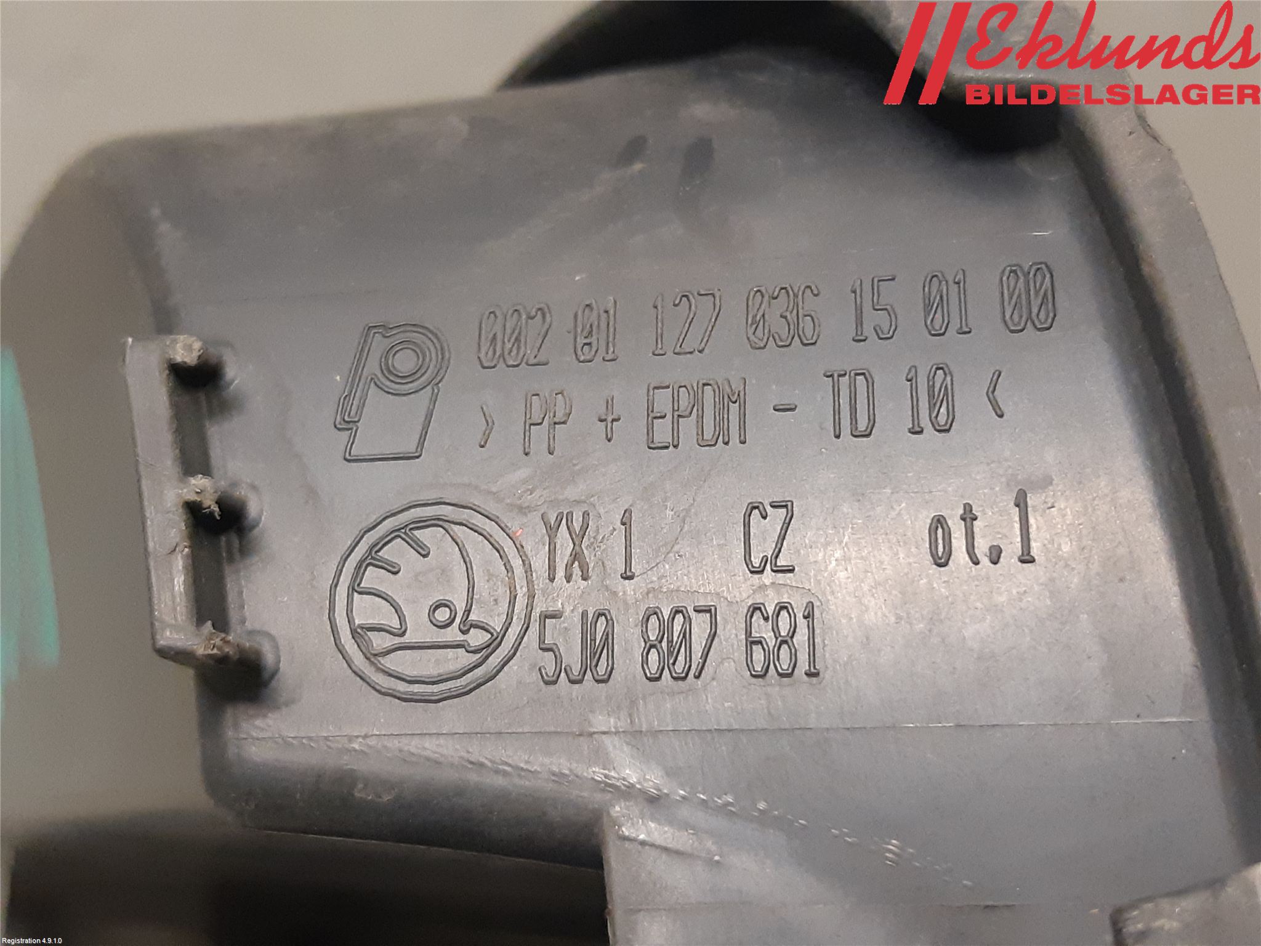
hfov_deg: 67.3
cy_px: 473
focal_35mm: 26
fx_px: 947
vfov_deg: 53.1
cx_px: 630
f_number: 1.7
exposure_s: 1/50
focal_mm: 3.93
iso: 320
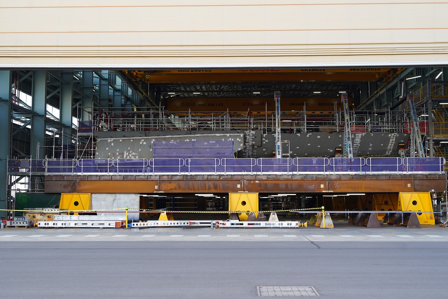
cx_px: 230
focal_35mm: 48
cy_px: 151
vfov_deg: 28.1
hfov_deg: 41.1
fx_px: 597
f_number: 5.6
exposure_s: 1/60
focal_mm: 44
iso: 125
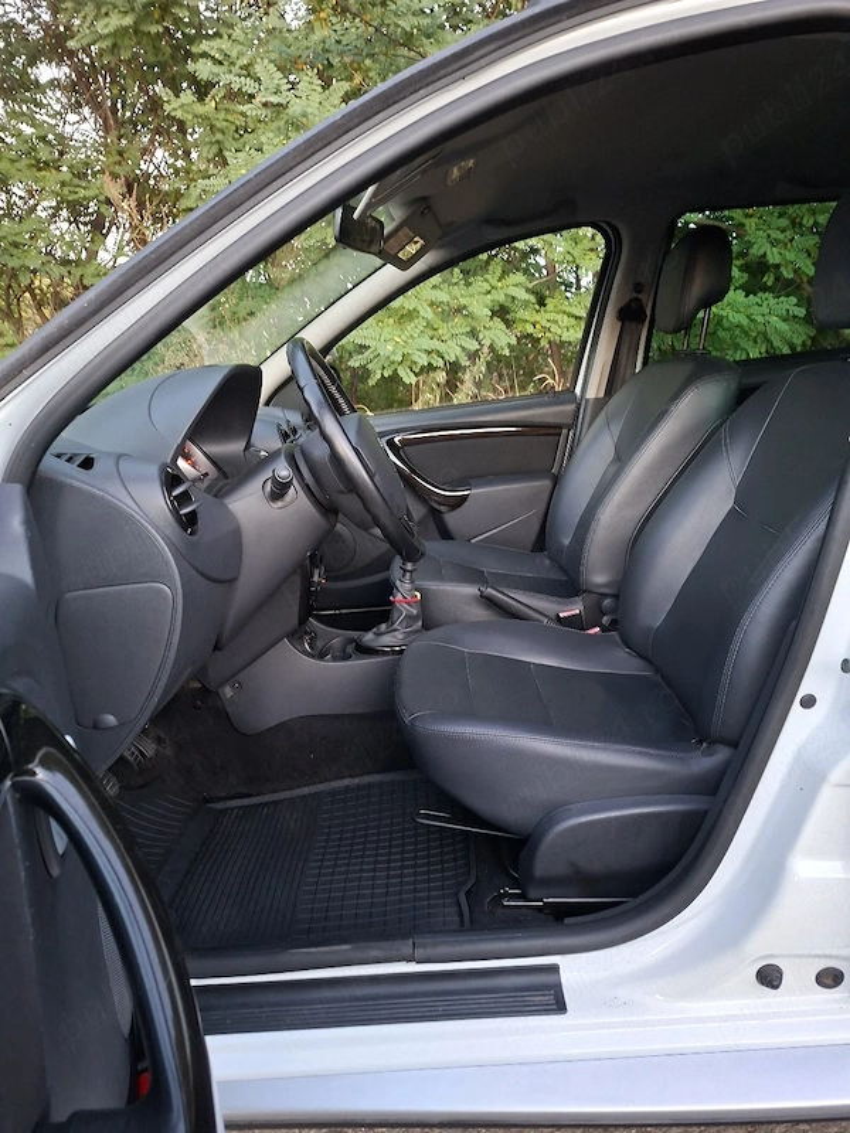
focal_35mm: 23
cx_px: 425
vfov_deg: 73.9
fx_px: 753
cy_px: 566
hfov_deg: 58.9
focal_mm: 5.54
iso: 640
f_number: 1.8
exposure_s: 1/25
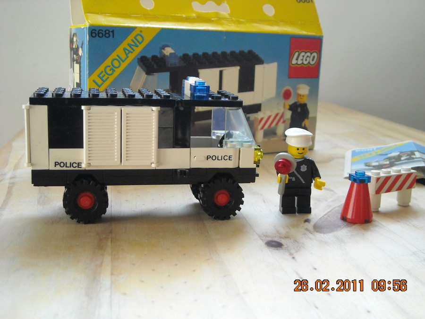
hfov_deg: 38.9
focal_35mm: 49
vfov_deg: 29.7
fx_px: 602
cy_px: 160
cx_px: 212
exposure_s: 1/209
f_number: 3.2
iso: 308
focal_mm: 7.92
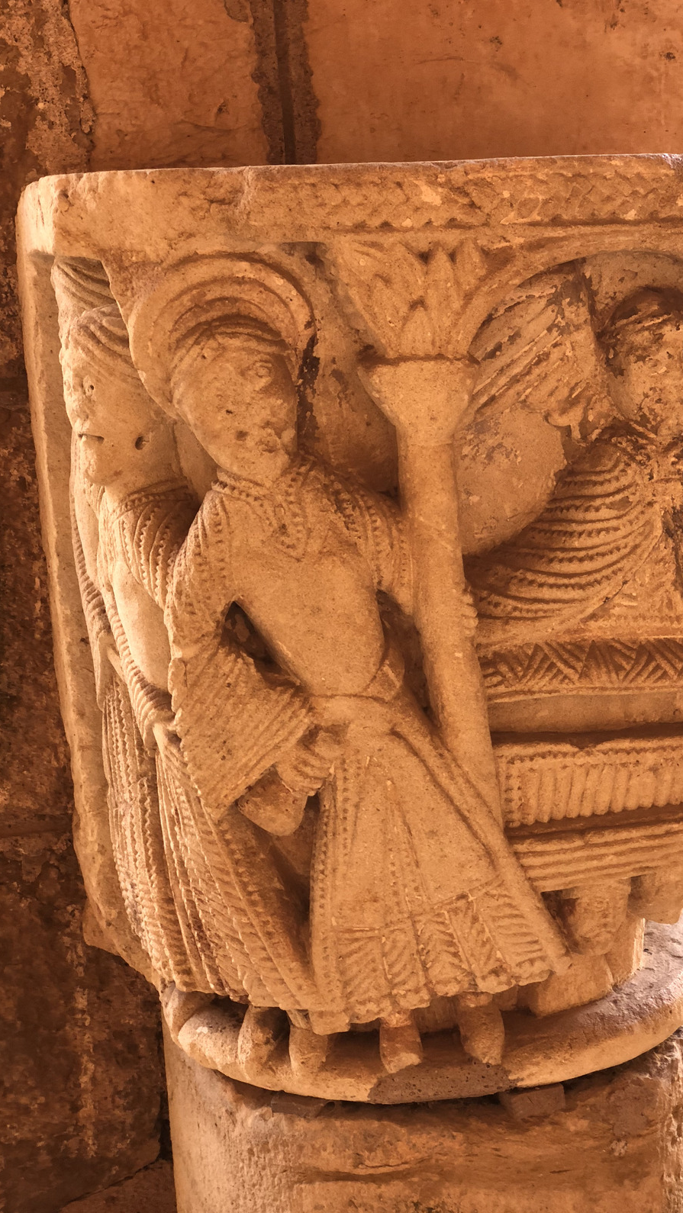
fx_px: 1834
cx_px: 437
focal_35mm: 57
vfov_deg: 36.6
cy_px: 609
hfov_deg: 21.0
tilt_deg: -10.9
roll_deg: +1.9
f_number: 2.4
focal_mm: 6
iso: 80
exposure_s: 1/40
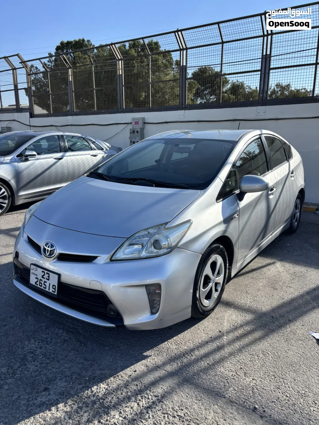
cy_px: 212
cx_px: 160
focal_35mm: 26
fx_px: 319
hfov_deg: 53.1
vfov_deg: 67.3
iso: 50
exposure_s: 1/2151
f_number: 1.6
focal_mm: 5.96
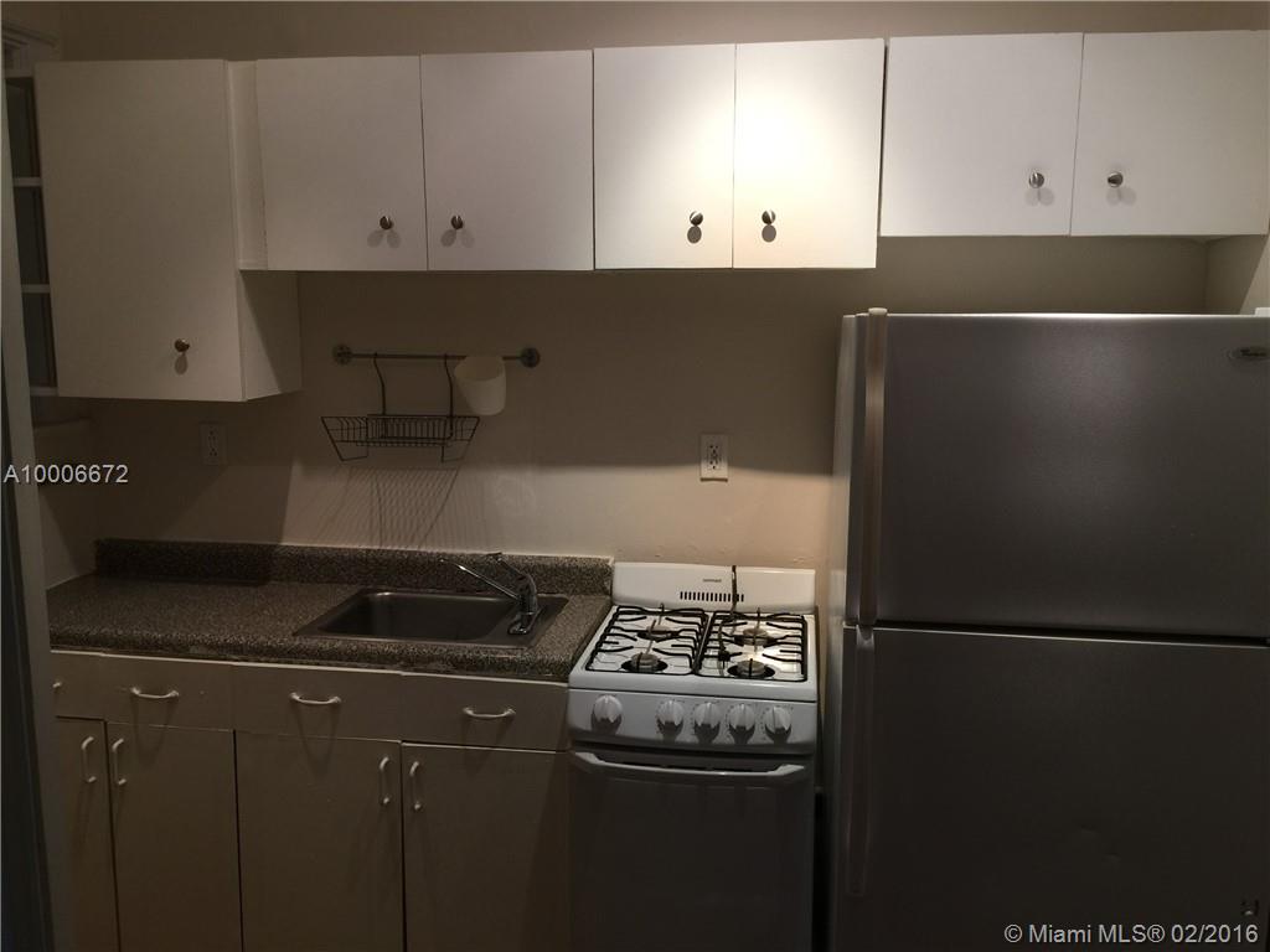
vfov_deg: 48.2
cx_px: 635
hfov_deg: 61.7
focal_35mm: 29
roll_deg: -0.9
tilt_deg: -9.6
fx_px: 1064
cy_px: 476
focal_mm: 4.15
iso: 40
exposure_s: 1/15
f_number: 2.2
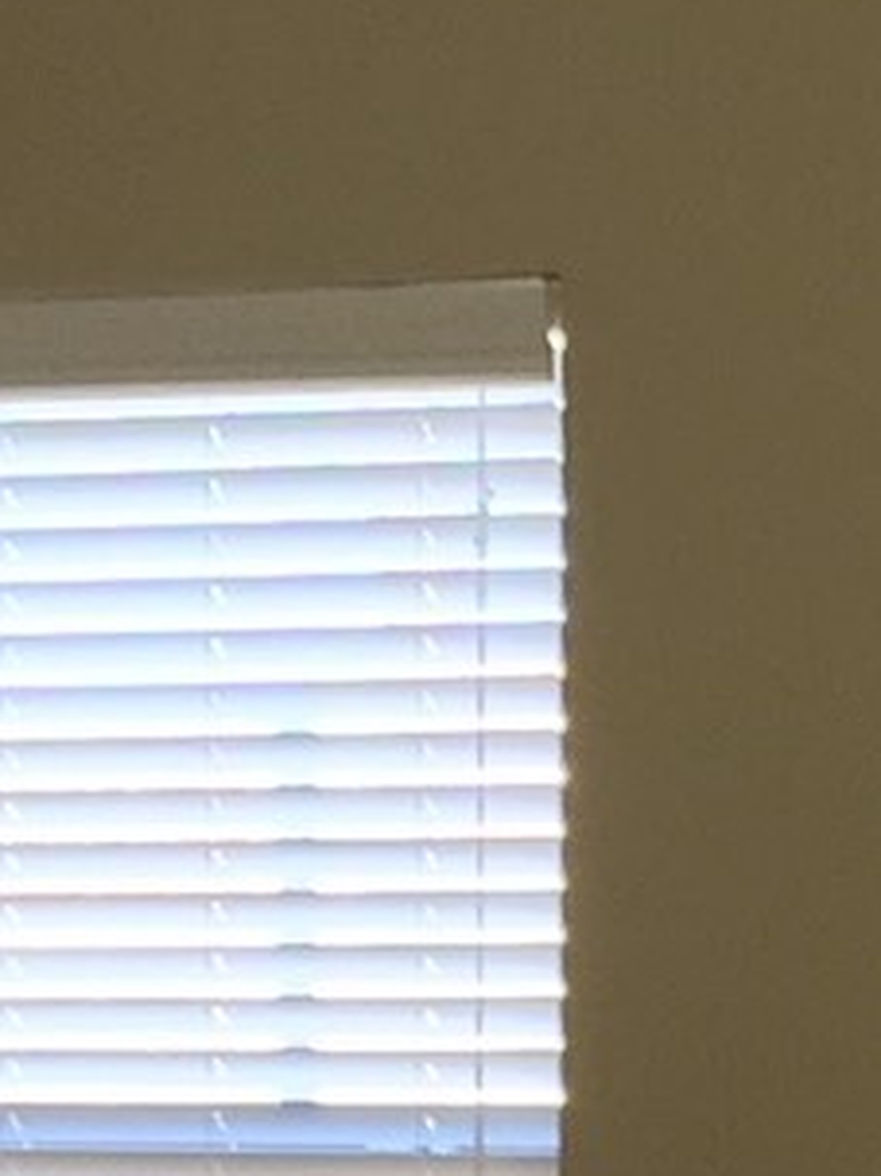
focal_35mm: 196
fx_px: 6656
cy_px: 1560
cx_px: 1296
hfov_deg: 7.5
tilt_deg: -4.6
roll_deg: -0.2
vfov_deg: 9.9
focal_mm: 4.15
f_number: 2.2
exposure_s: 1/30
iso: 64
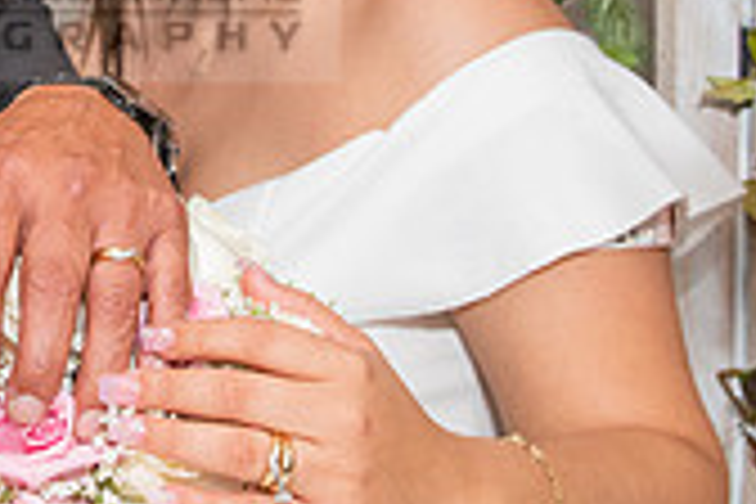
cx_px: -40
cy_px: -25
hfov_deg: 21.0
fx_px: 1953
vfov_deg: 14.4
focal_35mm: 93
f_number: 4.5
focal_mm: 27
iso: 1600
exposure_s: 1/125
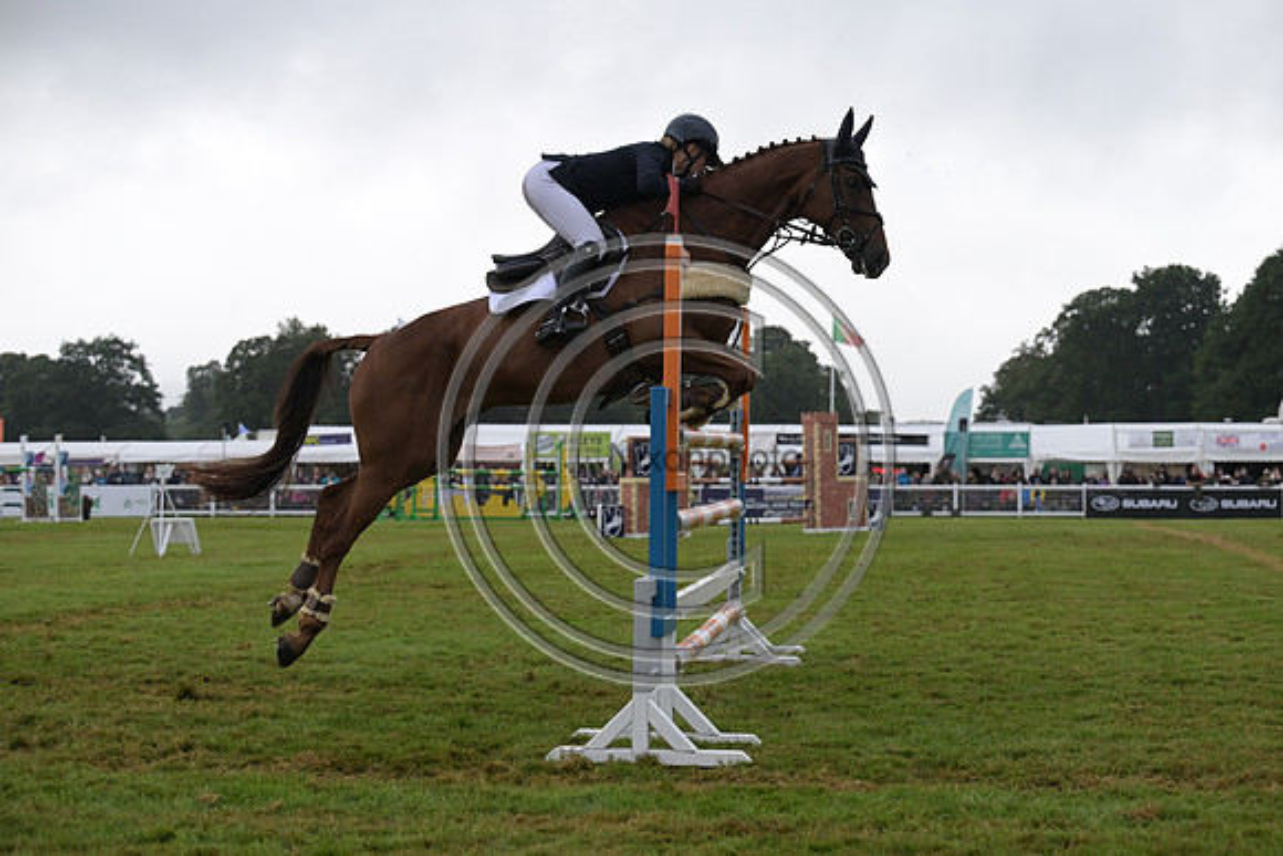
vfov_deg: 19.5
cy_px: 428
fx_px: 2495
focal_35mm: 70
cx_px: 642
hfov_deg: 28.8
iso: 1400
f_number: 4.5
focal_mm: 70
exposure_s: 1/1250
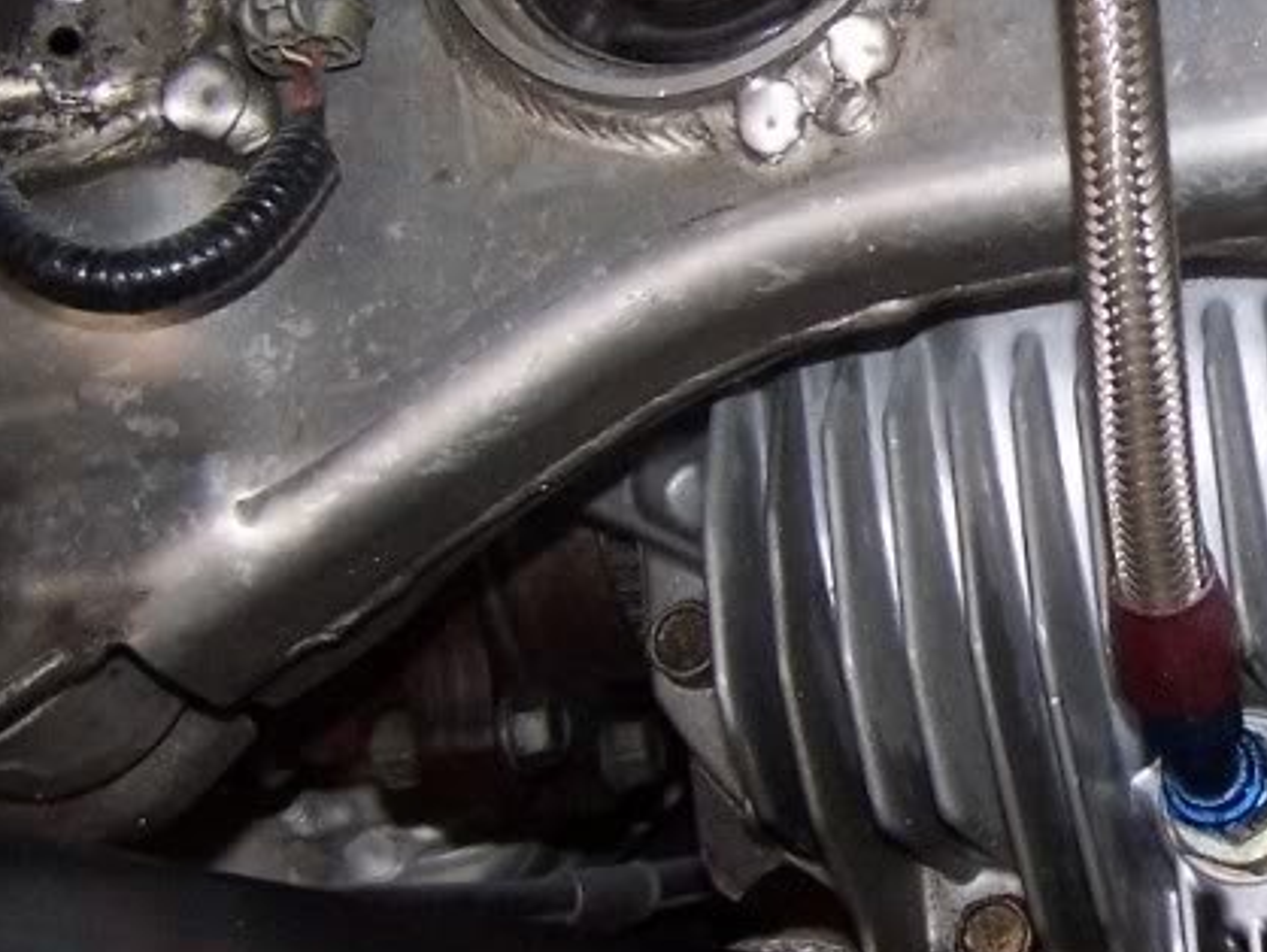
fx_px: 3406
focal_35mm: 93
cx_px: 1343
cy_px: 309
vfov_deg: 15.9
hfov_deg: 20.2
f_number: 2.8
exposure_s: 1/60
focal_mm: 6.3
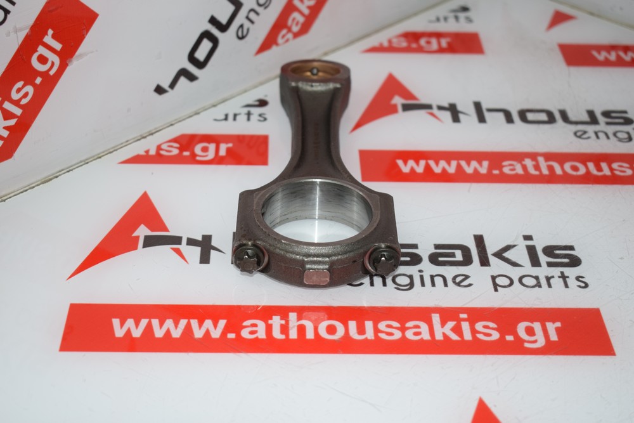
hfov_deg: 29.9
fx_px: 1189
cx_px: 317
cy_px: 212
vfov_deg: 20.2
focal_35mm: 68
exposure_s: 1/200
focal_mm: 45
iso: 500
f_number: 5
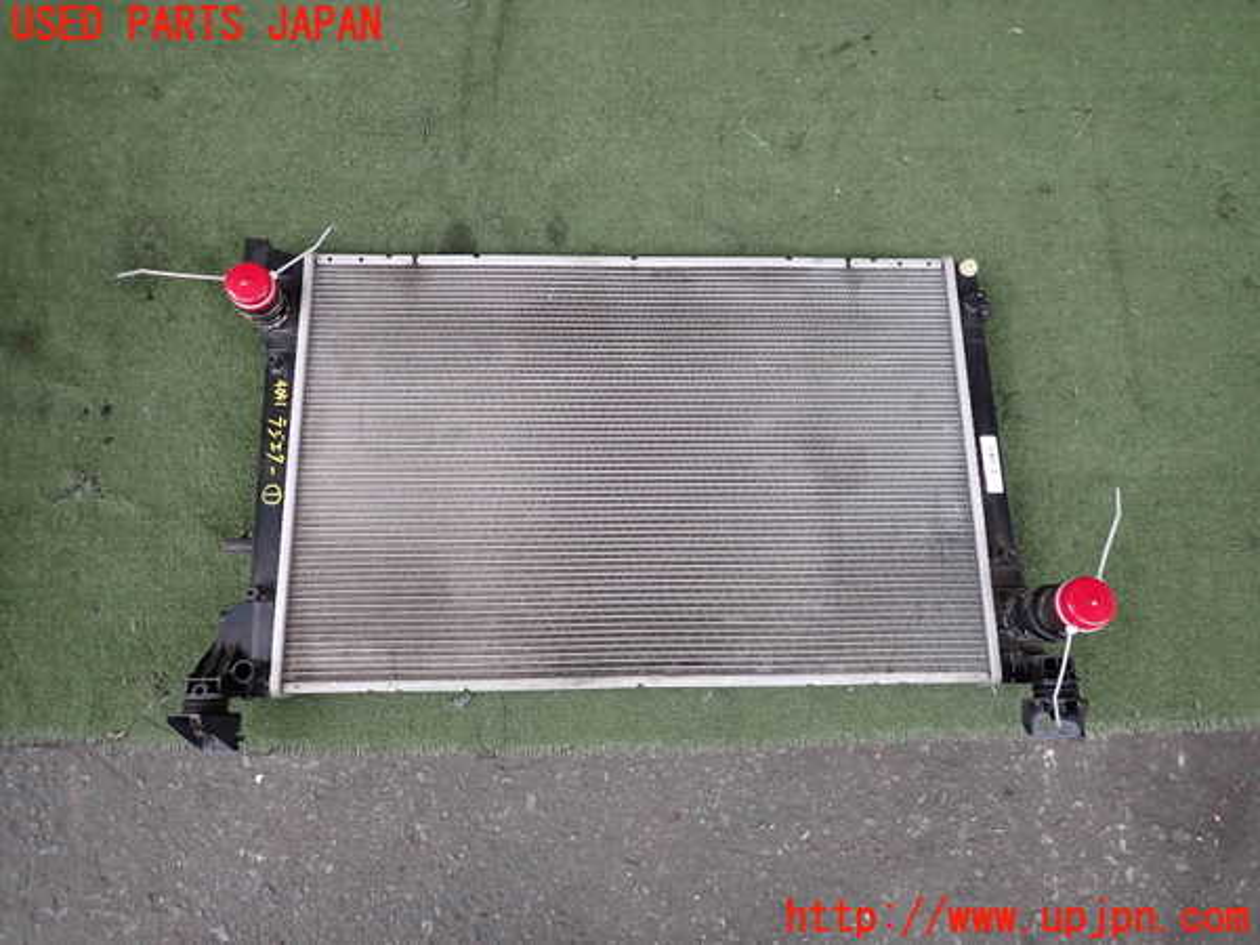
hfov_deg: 69.4
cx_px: 630
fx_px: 910
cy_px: 472
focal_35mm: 25
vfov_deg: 54.9
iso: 100
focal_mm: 4.5
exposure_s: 1/125
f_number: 2
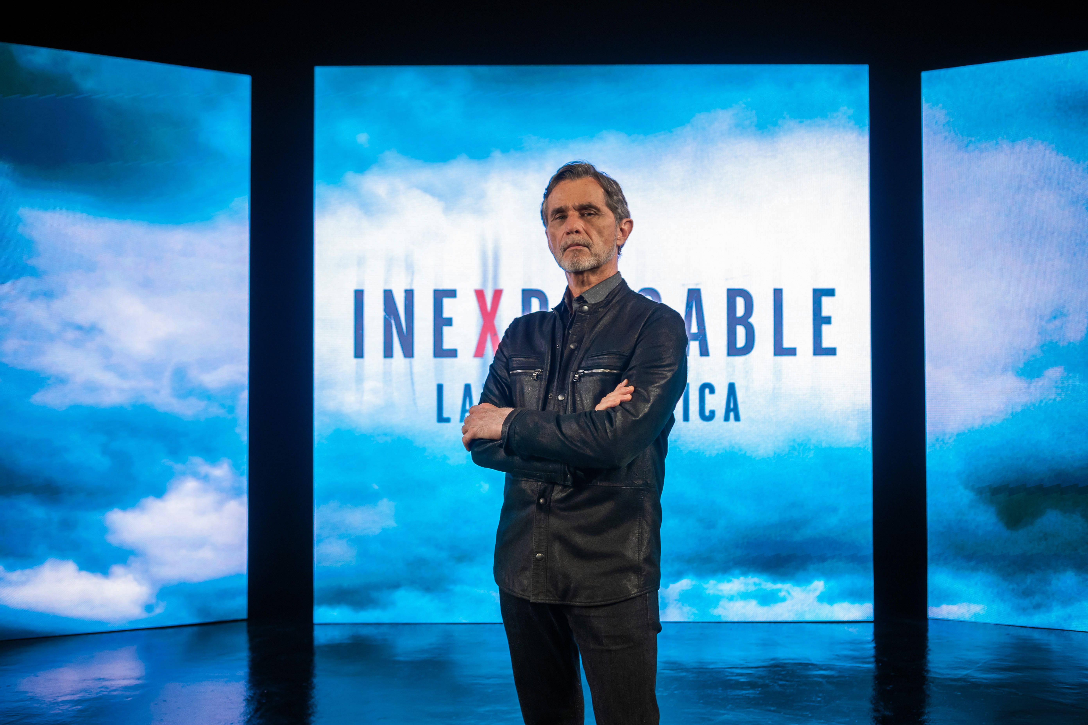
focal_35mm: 36
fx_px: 1088
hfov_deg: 53.1
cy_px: 362
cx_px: 544
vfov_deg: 36.9
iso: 250
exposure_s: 1/40
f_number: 2.8
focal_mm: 24
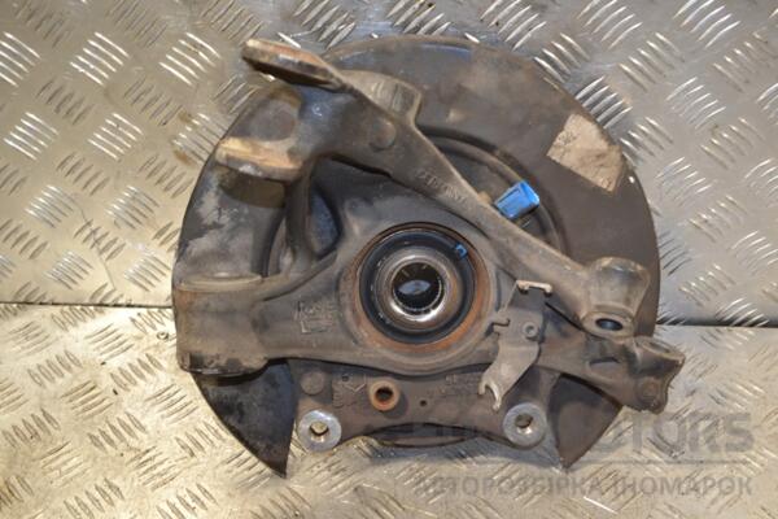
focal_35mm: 54
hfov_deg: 36.9
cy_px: 260
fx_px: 1167
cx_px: 389
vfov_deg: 25.1
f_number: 5
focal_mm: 36
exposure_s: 1/60
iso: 400
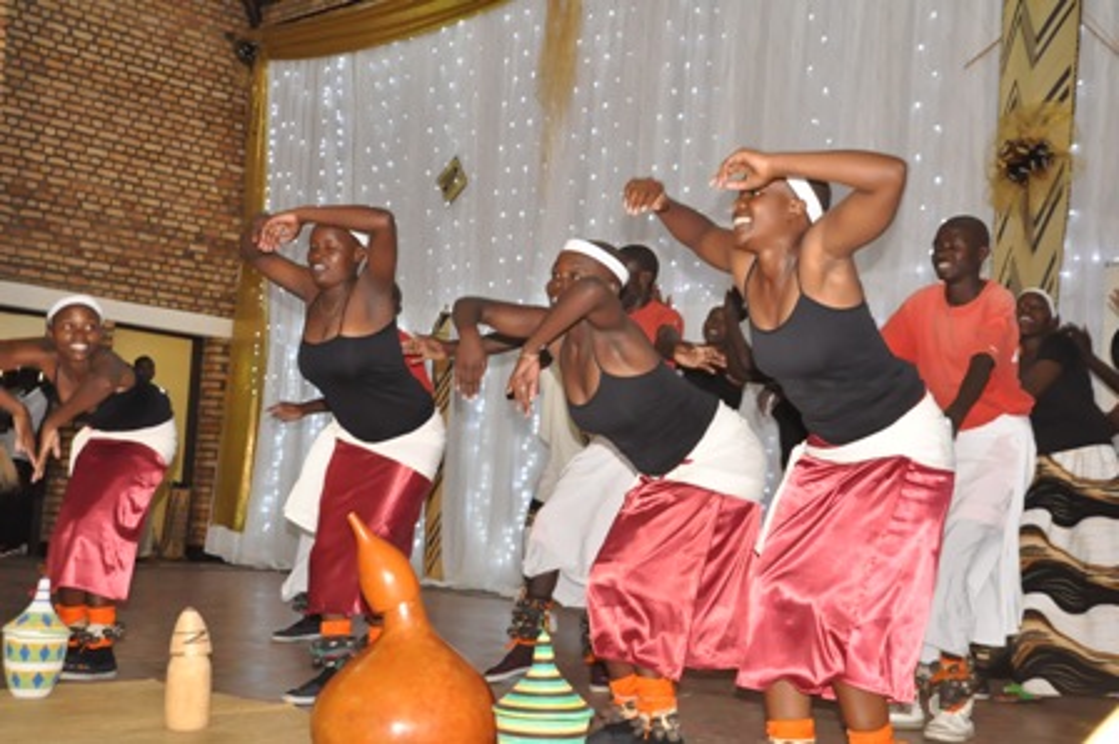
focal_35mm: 51
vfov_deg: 26.4
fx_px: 1584
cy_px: 372
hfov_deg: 38.9
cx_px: 560
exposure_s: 1/60
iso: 2200
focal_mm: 34
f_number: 7.1
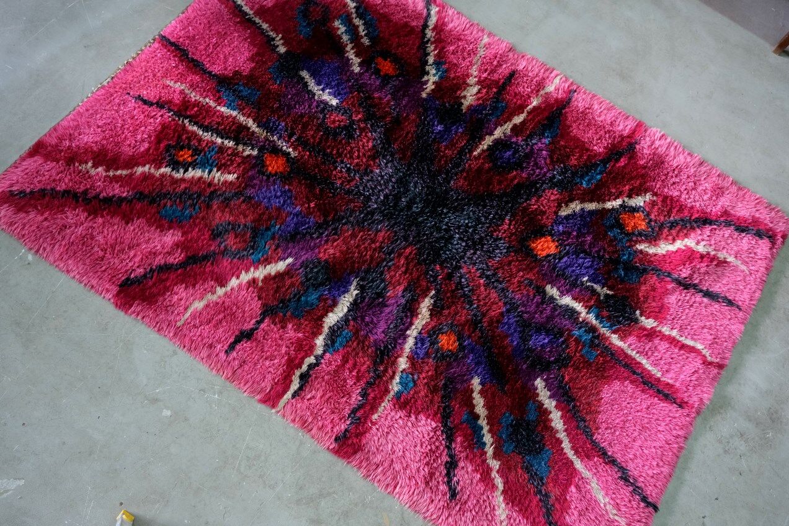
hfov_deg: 63.7
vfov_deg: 45.0
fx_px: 636
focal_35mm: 29
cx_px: 394
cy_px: 263
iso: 1600
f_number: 4
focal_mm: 19.2
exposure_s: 1/27
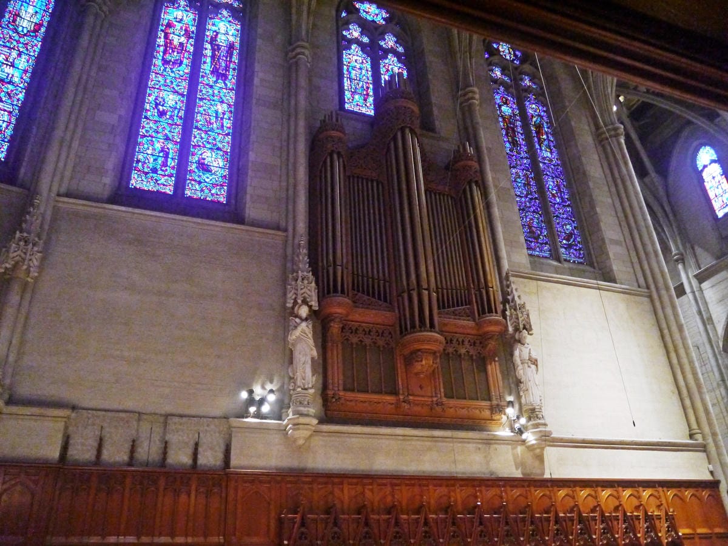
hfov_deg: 63.4
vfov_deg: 49.7
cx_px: 364
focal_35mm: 28
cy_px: 273
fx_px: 589
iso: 1600
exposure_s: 1/13
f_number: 3.5
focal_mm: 14
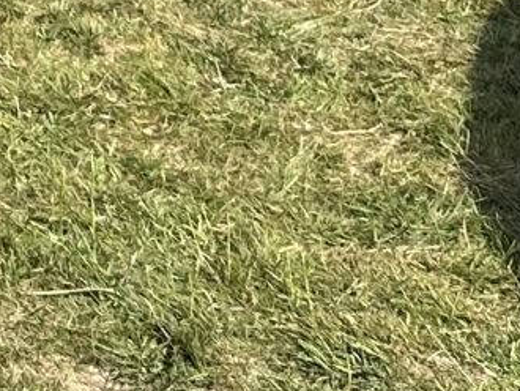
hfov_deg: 9.6
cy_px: -650
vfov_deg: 7.3
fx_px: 2796
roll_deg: -1.4
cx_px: -671
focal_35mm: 186
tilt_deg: -8.6
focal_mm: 6.86
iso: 80
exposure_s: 1/2591
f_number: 1.78
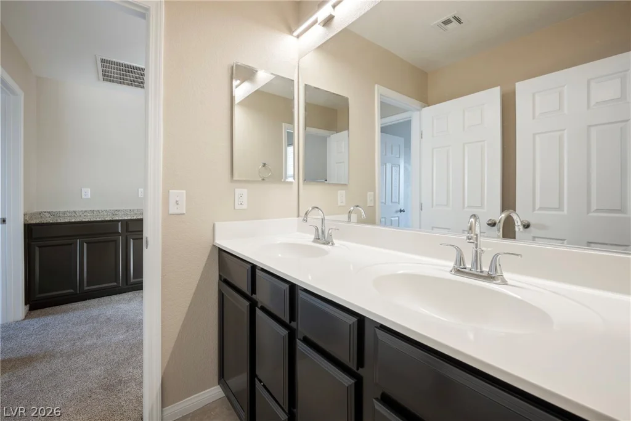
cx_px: 316
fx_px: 245
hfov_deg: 104.2
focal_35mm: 14
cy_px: 210
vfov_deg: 81.2
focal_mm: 14
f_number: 8
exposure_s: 1/1.25
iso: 100
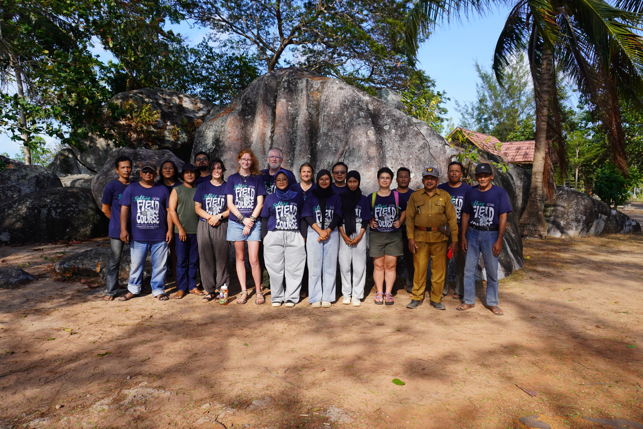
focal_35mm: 24
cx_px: 322
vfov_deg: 53.1
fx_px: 429
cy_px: 214
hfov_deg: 73.7
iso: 100
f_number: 5
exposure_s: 1/320
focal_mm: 16
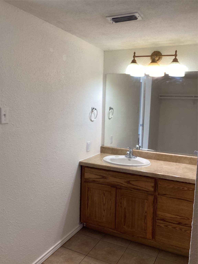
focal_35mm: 31
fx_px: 236
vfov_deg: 58.4
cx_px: 99
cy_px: 132
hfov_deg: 45.4
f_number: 2.4
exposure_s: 1/60
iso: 50
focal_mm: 3.3
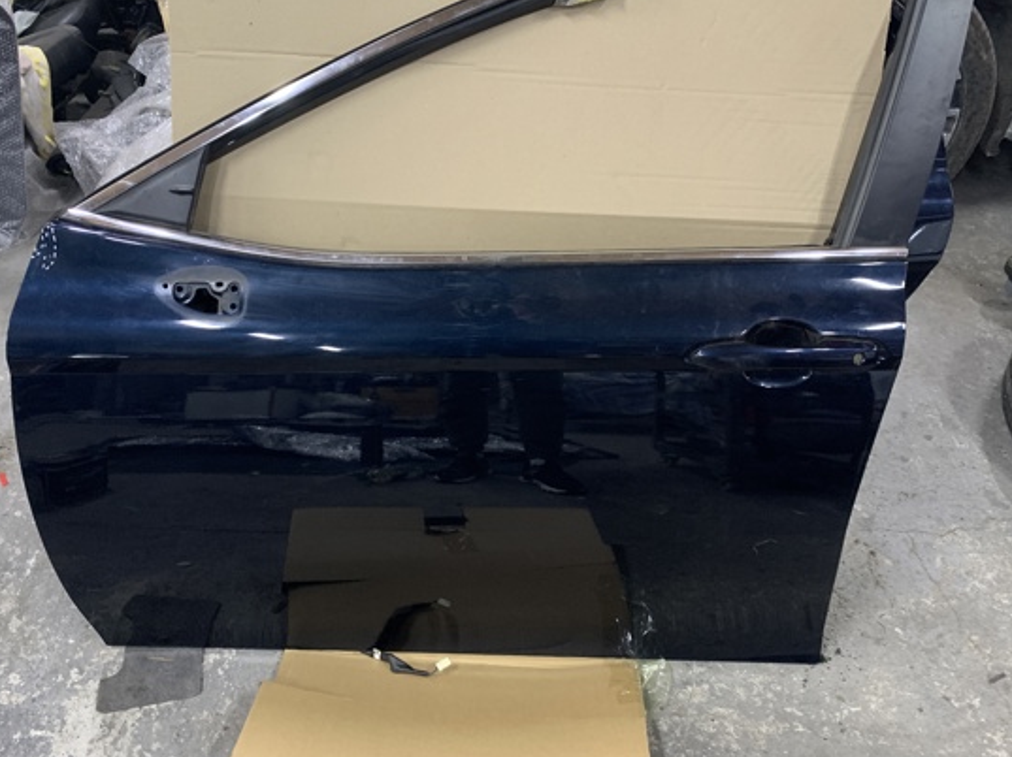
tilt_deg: -37.3
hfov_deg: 58.3
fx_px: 906
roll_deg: -1.2
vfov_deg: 45.4
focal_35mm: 31
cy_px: 355
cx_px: 473
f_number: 1.8
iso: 400
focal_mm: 4.25
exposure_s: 1/39
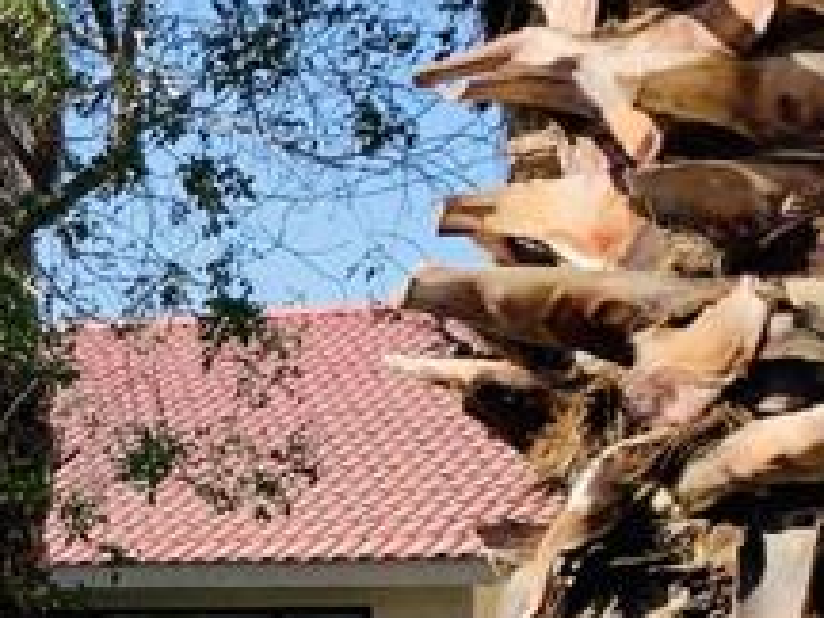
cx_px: -1015
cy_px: 576
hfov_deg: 13.0
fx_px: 2928
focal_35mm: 123
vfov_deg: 12.0
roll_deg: -1.7
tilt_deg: +4.7
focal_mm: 4.25
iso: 25
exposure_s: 1/1220
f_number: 1.8
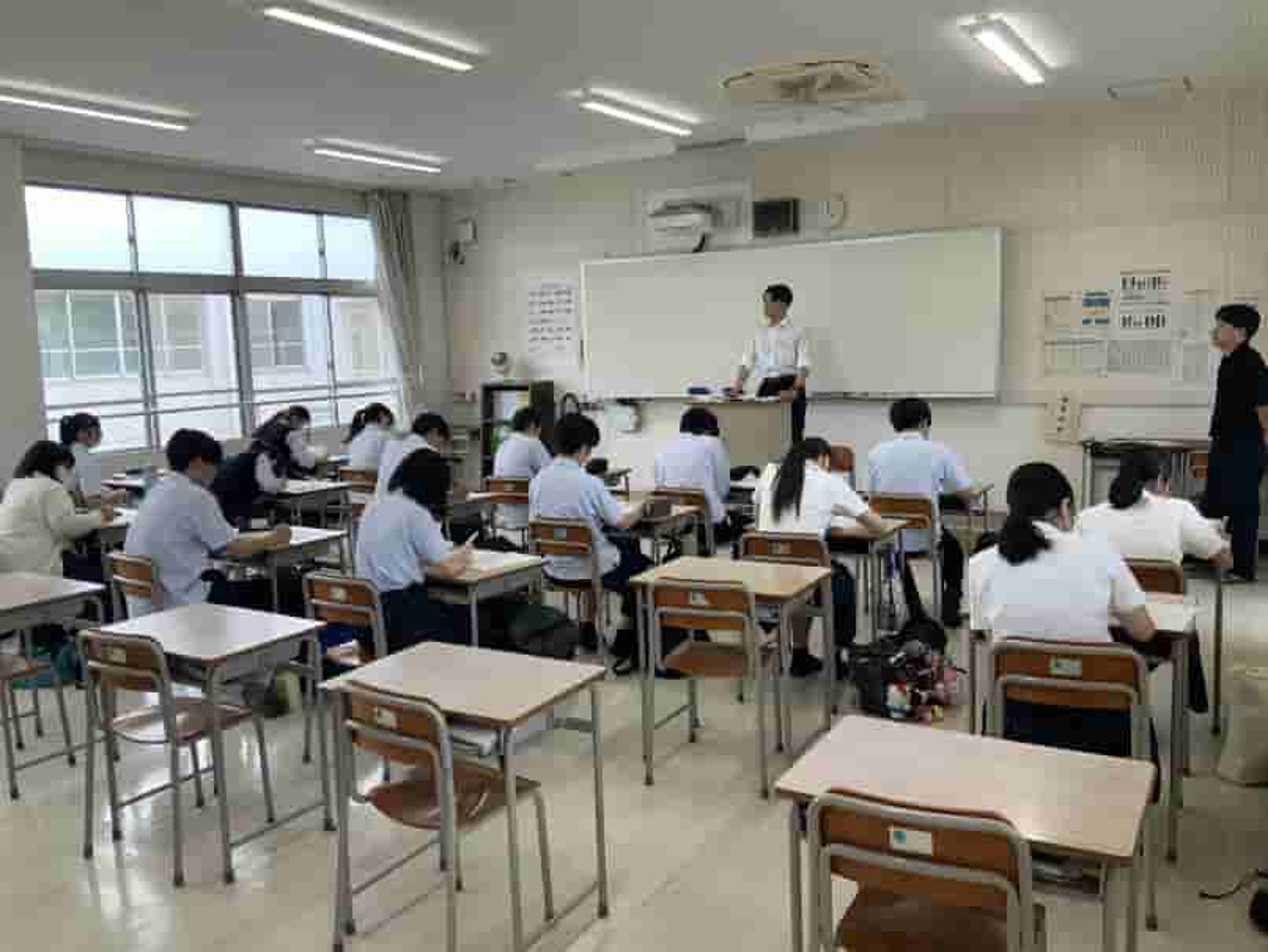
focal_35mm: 29
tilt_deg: -6.9
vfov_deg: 48.3
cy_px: 476
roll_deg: +0.9
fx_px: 1063
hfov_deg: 61.6
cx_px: 634
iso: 32
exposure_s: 1/120
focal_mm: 3
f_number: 1.8
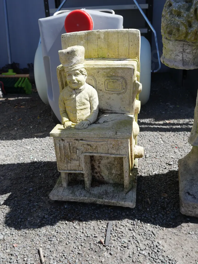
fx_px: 244
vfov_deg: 56.8
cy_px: 132
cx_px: 99
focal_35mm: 32
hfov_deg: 44.2
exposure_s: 1/400
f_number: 6.3
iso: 200
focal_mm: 16
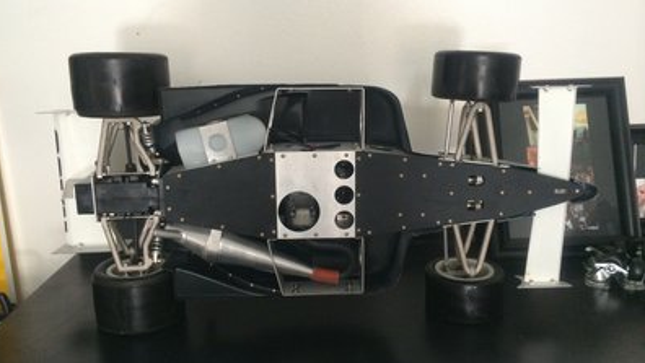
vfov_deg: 35.7
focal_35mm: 33
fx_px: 565
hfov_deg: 59.5
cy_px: 179
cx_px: 321
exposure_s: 1/30
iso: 250
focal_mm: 4.12
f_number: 2.2
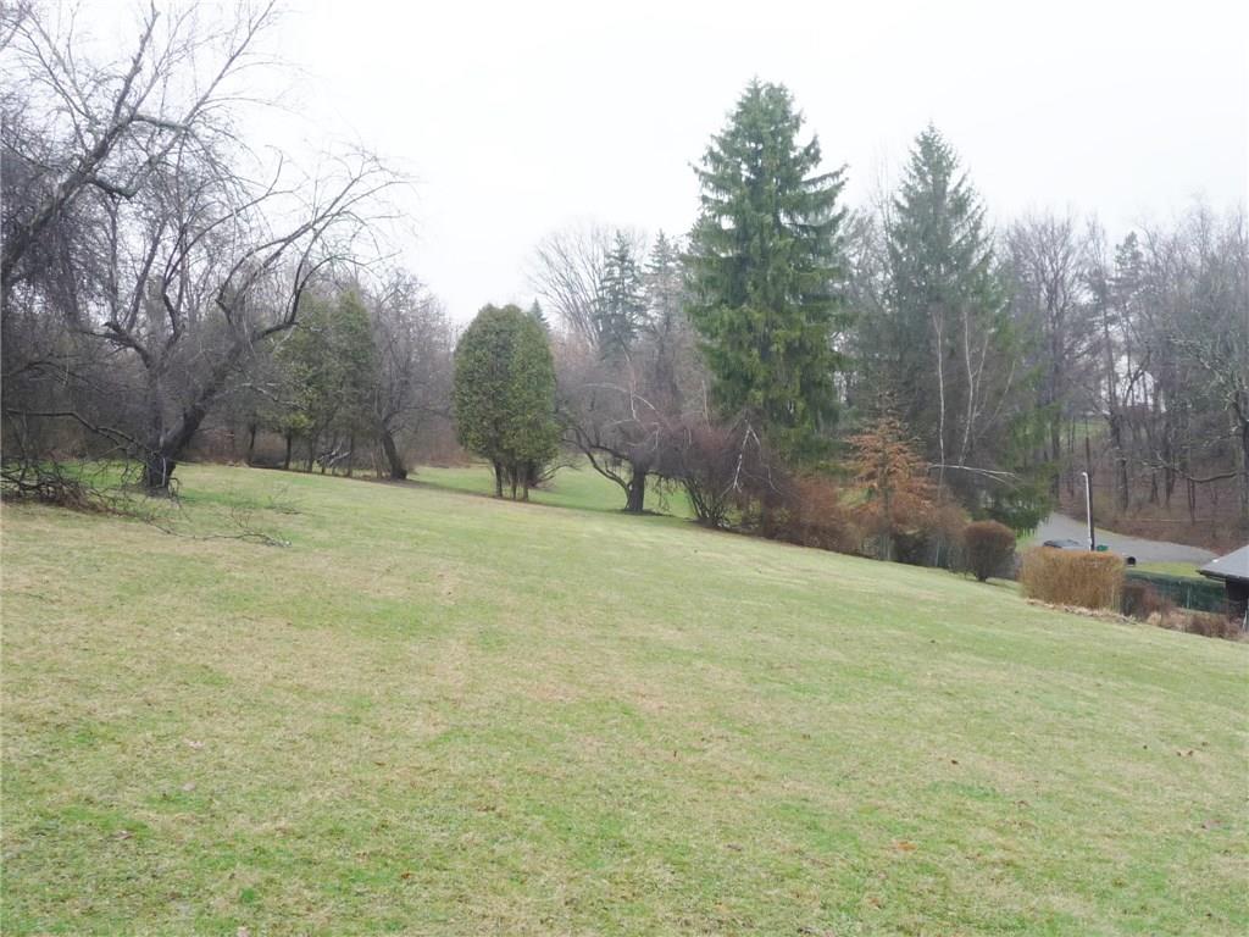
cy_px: 468
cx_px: 624
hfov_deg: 51.4
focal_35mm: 36
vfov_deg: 39.7
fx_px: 1299
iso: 100
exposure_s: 1/200
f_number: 3.3
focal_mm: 4.7
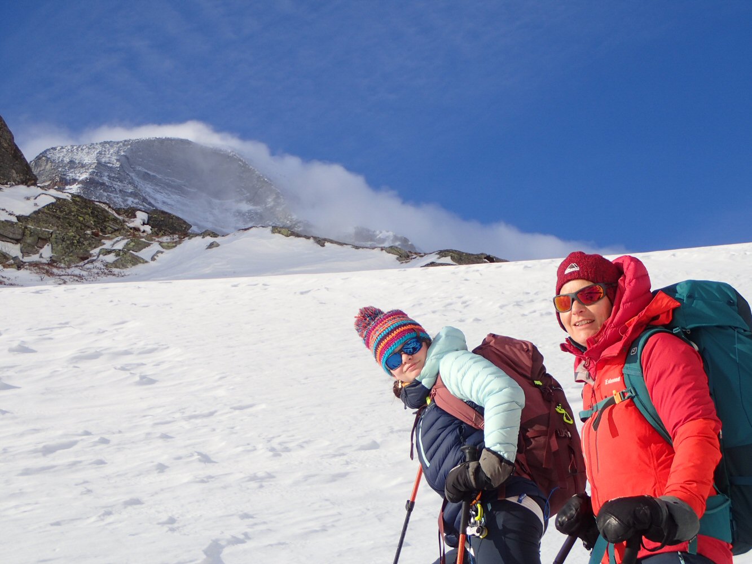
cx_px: 376
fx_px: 1521
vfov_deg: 21.0
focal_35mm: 70
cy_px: 282
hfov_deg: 27.8
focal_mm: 12.6
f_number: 5.6
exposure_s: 1/400
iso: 100
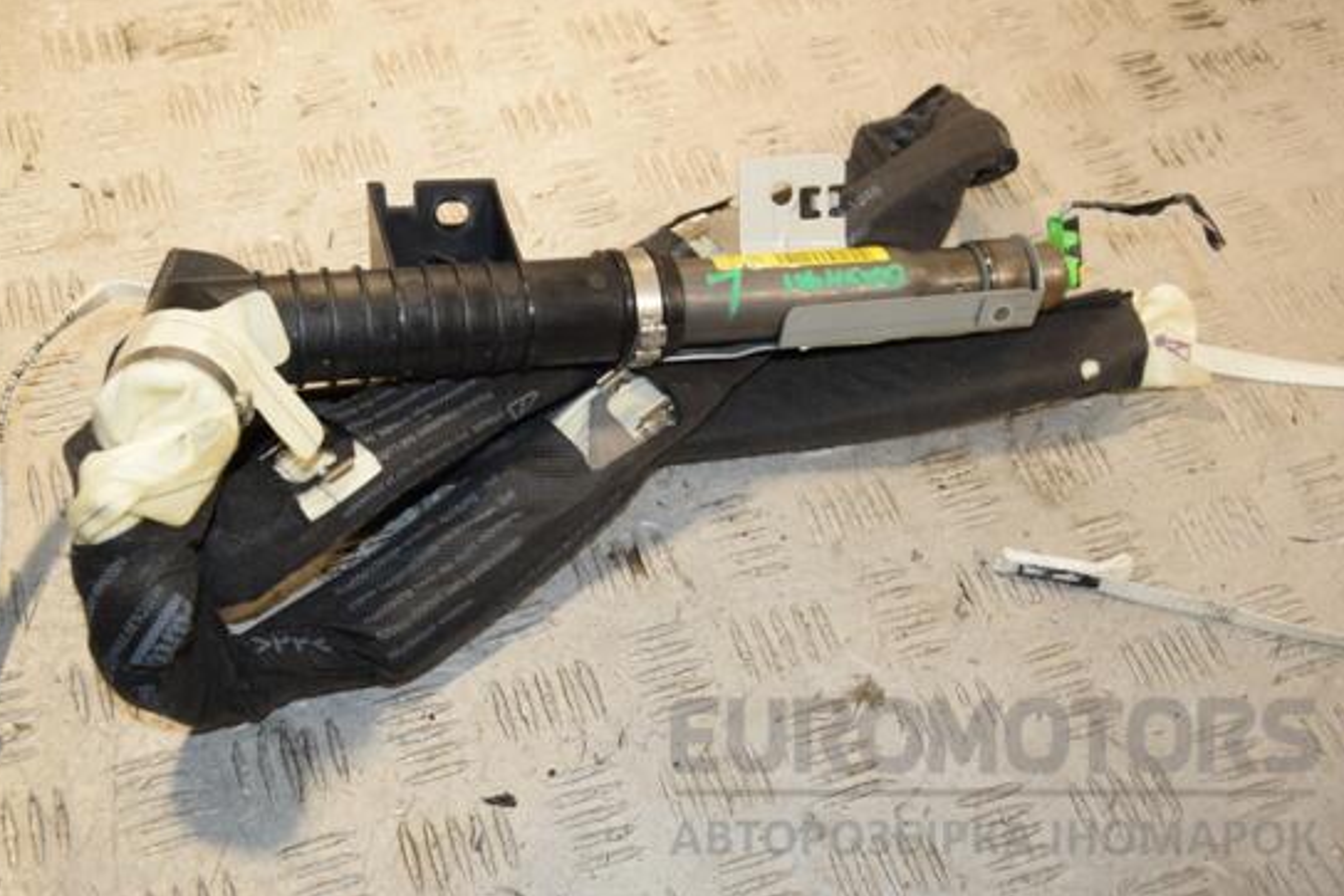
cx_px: 624
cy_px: 406
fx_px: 1979
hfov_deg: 37.5
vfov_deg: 25.5
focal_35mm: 53
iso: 800
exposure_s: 1/200
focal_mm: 32
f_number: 6.3
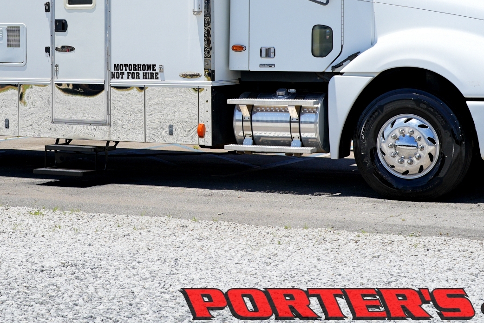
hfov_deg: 21.1
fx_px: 1291
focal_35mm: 96
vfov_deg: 14.1
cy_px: 20
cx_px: 133
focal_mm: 50
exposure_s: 1/500
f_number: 5.6
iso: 100
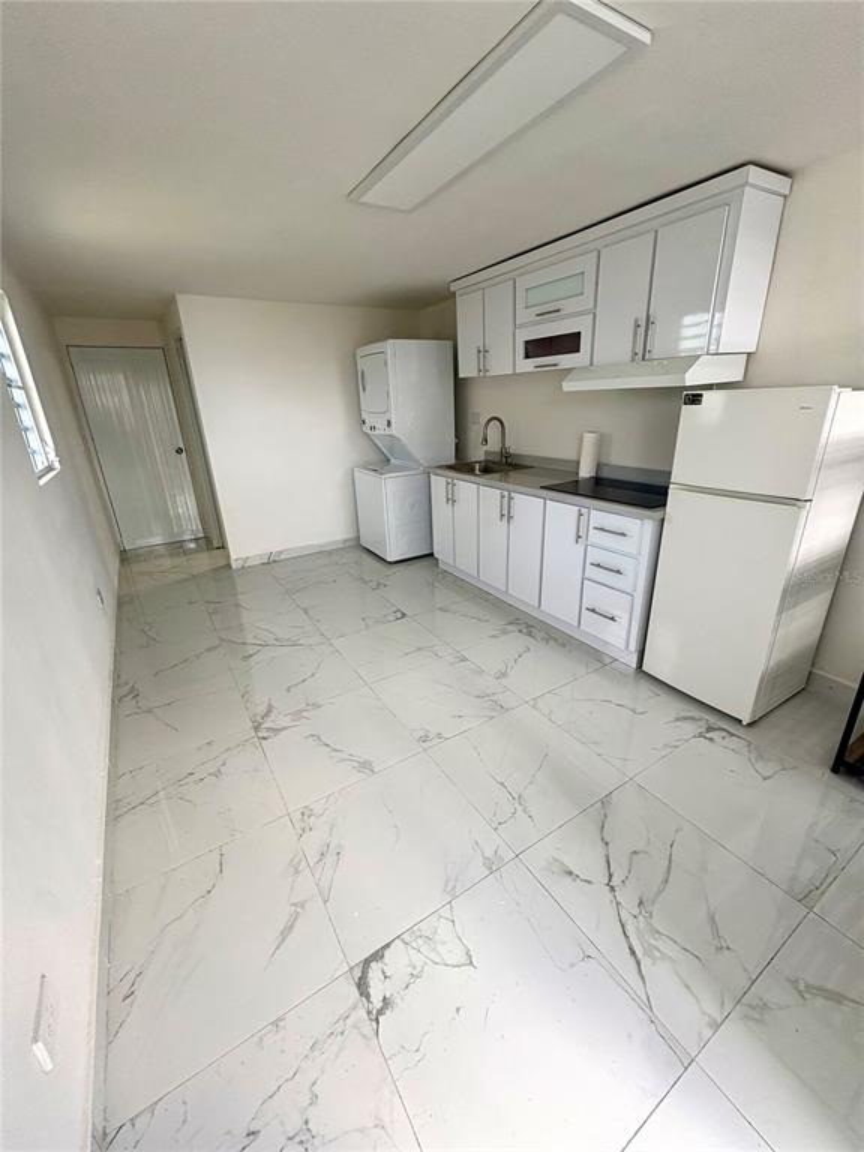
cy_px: 576
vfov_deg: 102.1
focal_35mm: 14
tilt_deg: -20.5
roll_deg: +3.0
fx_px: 466
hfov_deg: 85.7
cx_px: 432
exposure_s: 1/99
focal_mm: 2.22
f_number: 2.2
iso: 100
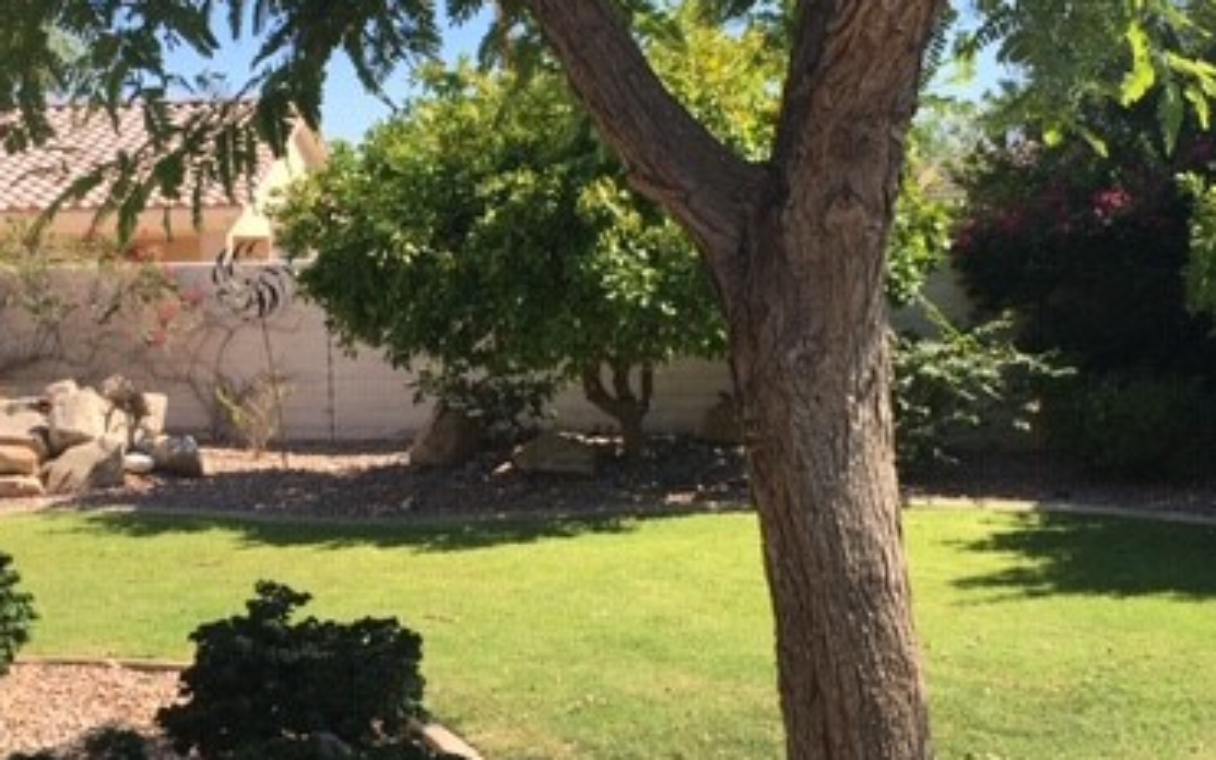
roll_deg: +0.9
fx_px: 1757
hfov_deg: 38.2
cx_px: 583
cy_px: 426
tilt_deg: -4.3
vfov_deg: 24.4
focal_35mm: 53
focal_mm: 4.15
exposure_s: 1/905
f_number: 2.2
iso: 25
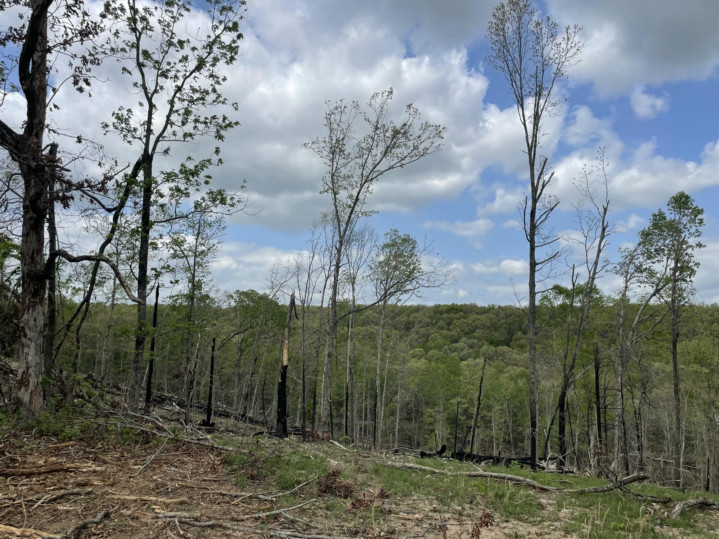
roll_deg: -0.6
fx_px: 561
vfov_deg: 51.4
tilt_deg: +8.2
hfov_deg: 65.3
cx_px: 365
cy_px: 263
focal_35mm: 27
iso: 32
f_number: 1.6
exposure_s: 1/5556
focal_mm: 4.2
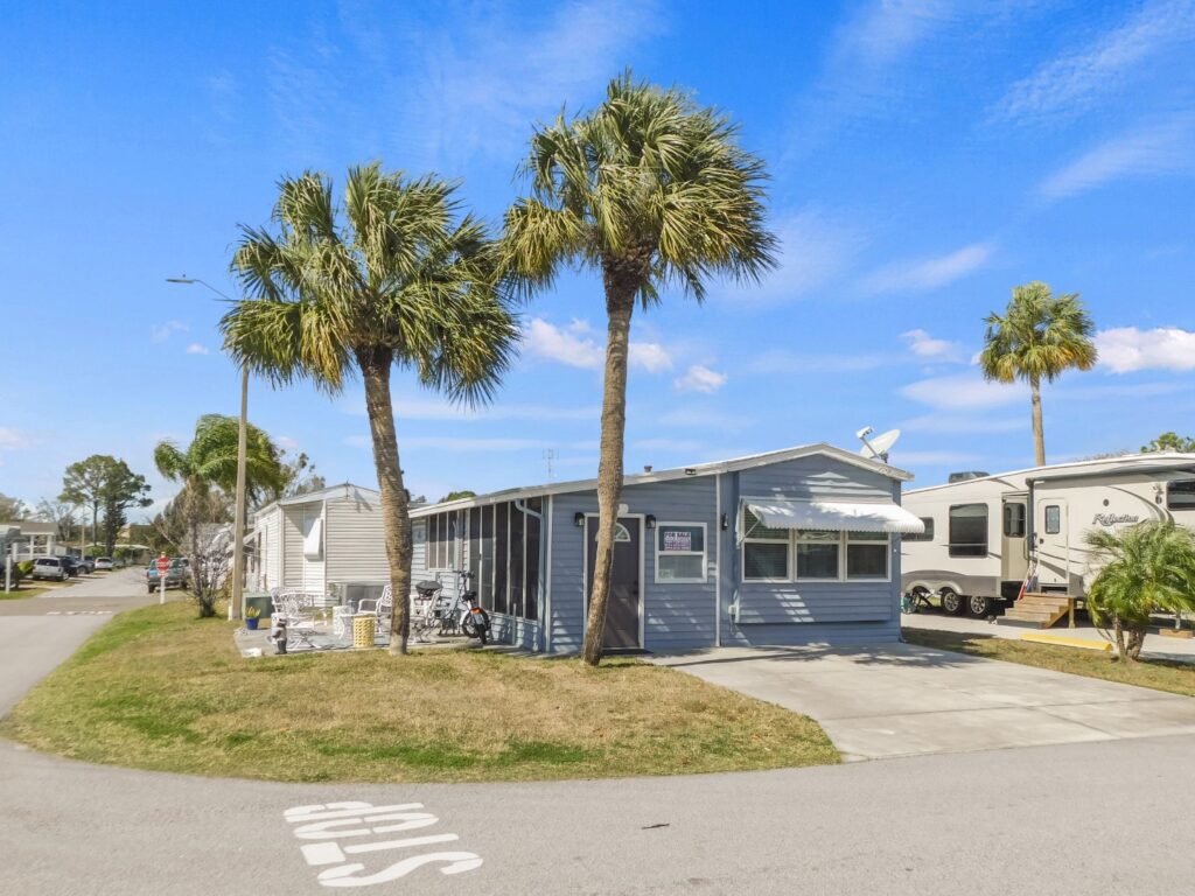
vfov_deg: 49.7
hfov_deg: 63.4
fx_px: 967
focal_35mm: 28
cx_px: 598
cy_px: 448
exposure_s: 1/400
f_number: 6.4
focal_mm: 4.9
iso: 125
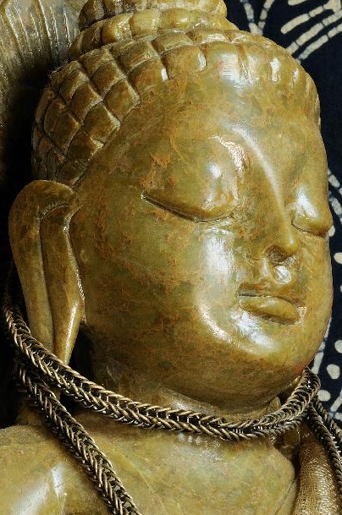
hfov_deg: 5.2
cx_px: 196
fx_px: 3787
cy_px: 307
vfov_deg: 7.8
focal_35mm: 265
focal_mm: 105
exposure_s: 3
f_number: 36
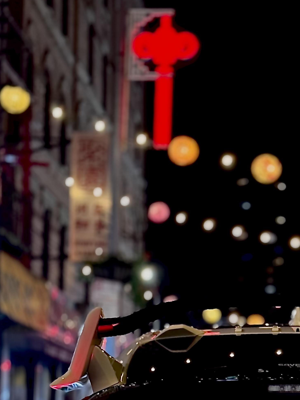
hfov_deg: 14.7
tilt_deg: +2.1
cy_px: 397
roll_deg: -1.5
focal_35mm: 99
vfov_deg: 19.3
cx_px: 298
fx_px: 1144
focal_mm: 6.86
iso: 640
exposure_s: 1/30
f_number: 1.78
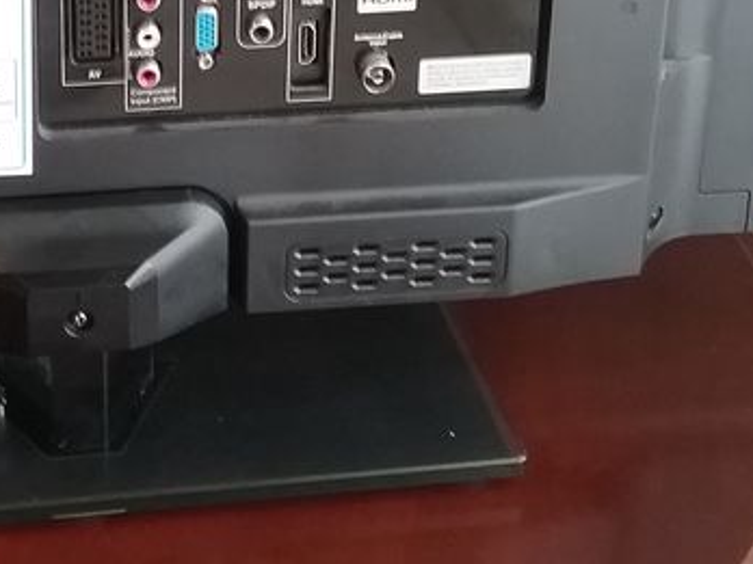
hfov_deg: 21.7
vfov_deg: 15.9
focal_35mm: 89
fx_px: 1936
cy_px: -130
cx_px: 136
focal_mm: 3.3
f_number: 2.2
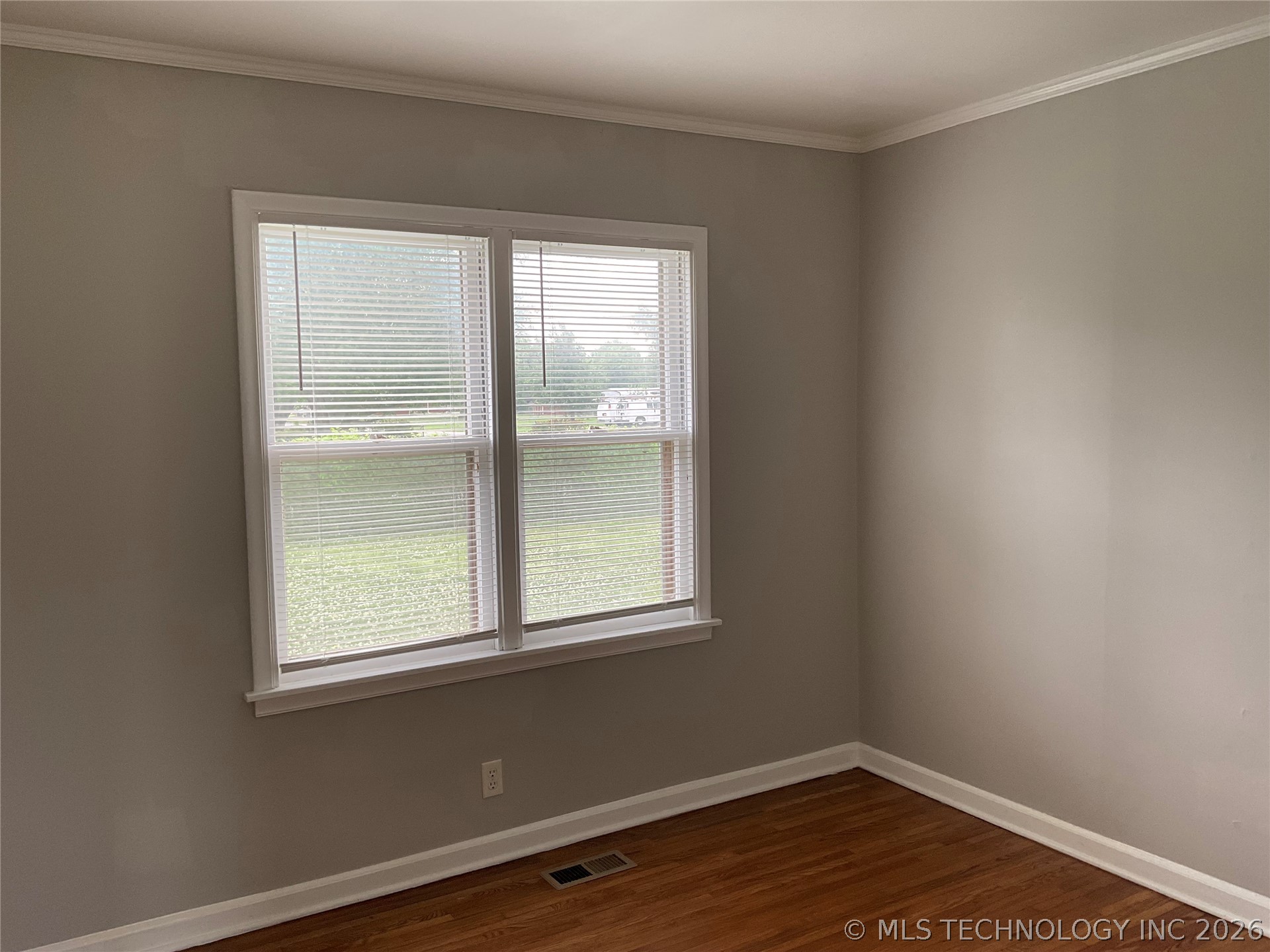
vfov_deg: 48.2
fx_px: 1064
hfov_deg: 61.7
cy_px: 476
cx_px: 635
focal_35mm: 29
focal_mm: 3
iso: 32
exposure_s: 1/122
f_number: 1.8
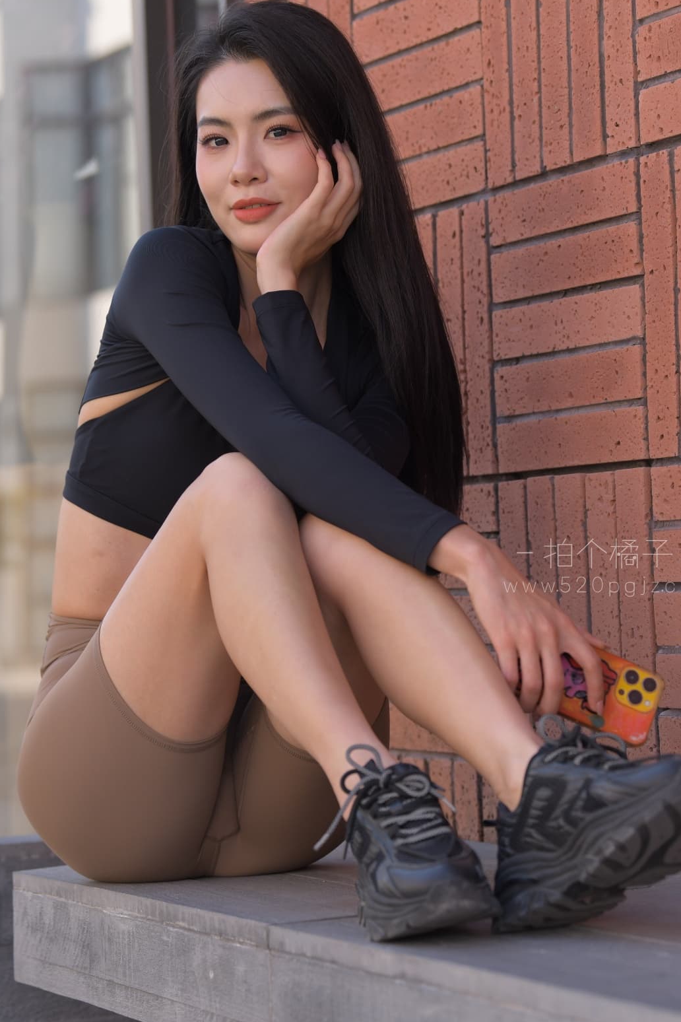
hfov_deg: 13.7
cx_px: 358
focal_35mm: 100
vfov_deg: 20.4
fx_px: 2837
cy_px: 534
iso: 320
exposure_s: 1/640
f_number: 4
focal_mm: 86
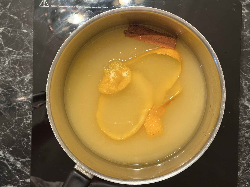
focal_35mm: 48
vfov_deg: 30.3
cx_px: 125
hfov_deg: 39.7
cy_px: 94
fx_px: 347
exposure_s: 1/50
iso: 250
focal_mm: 6.86
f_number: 1.78
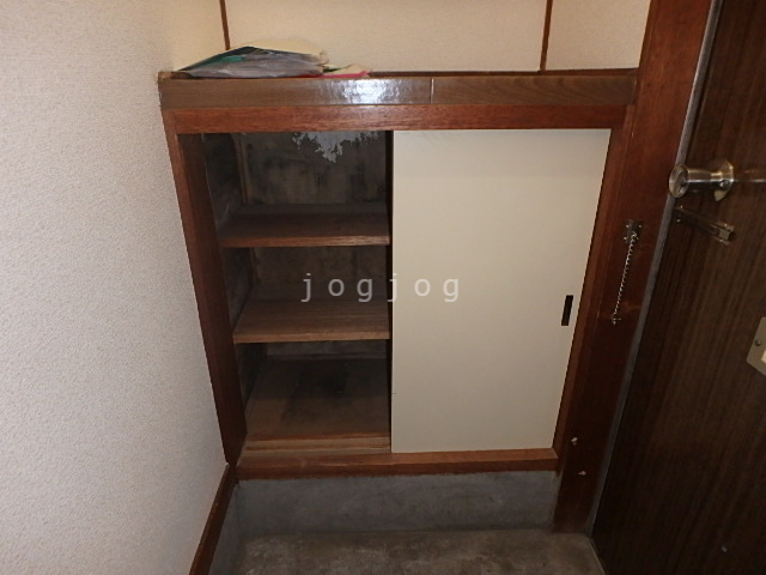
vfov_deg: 63.4
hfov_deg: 79.0
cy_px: 288
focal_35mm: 21
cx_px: 383
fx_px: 465
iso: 400
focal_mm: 3.7
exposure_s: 1/30
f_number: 3.5
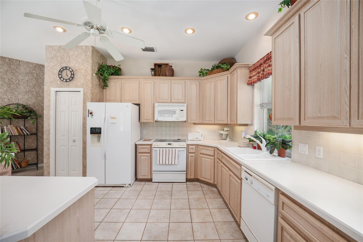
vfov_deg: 81.2
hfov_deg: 104.3
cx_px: 182
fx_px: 141
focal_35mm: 14
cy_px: 121
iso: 400
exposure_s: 1/8
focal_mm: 14
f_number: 7.1
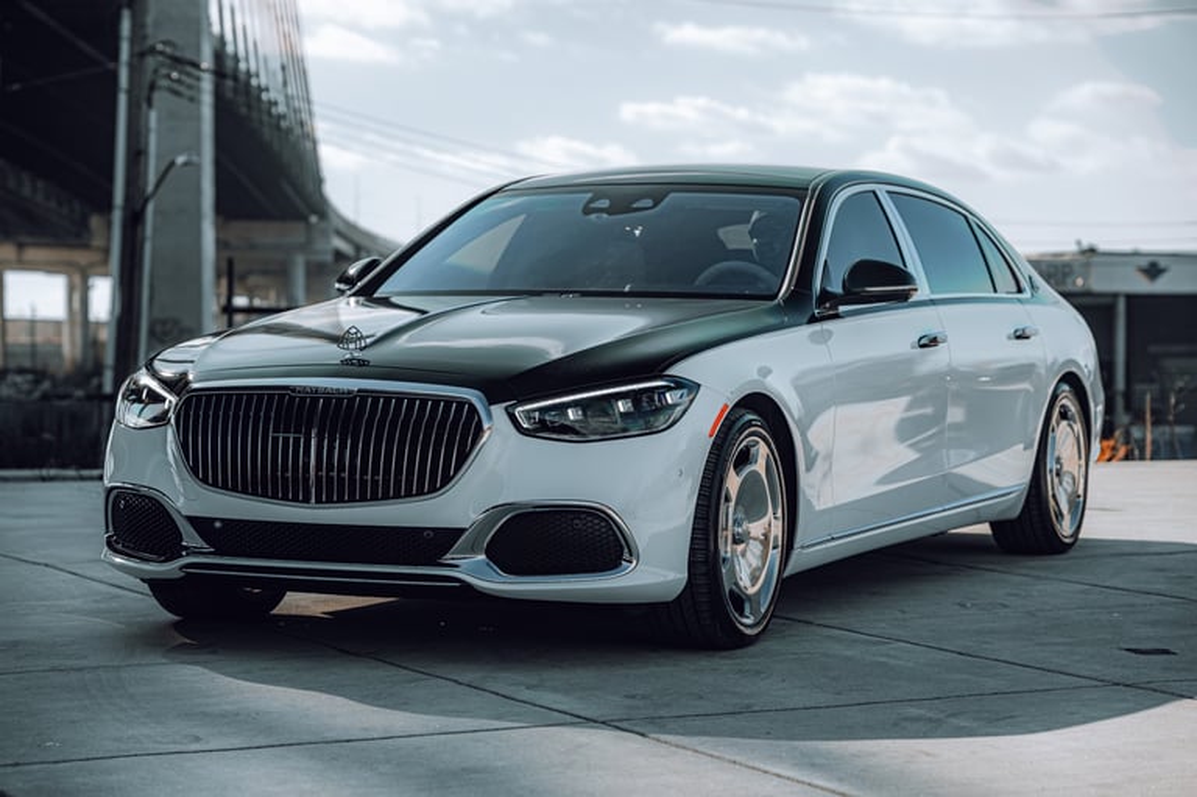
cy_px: 398
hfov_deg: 23.9
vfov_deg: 16.1
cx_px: 598
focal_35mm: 85
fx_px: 2824
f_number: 3.5
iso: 100
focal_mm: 85
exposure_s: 1/200
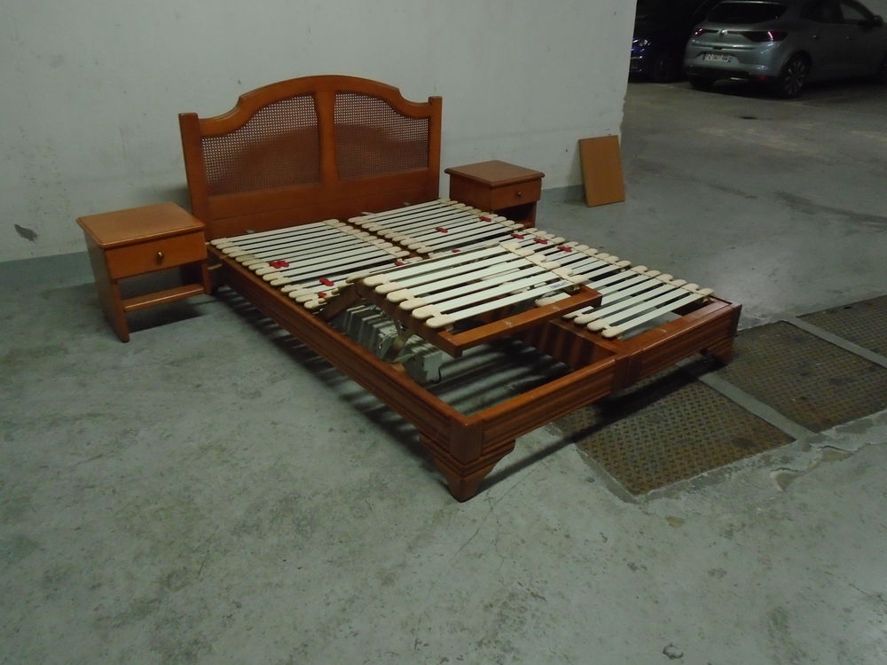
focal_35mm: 26
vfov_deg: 53.1
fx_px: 666
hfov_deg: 67.3
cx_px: 444
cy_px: 332
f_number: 3.2
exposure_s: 1/30
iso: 400
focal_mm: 4.6
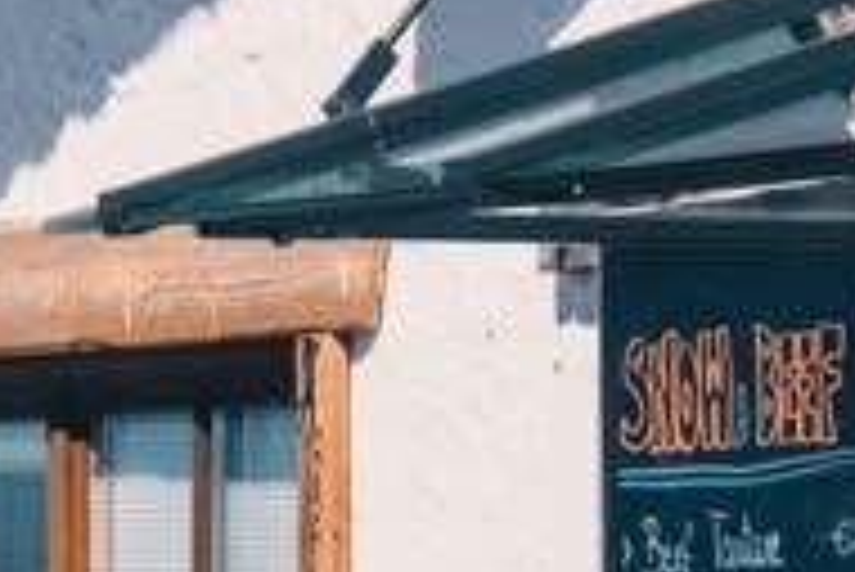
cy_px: 306
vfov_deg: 4.0
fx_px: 8247
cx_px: -670
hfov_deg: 5.8
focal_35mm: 347
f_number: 9
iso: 800
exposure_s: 1/1250
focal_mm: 55
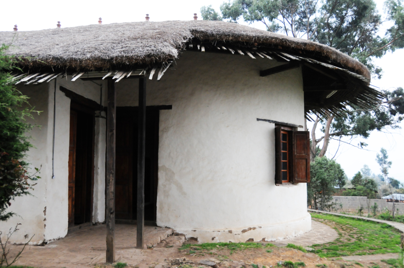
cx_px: 202
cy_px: 134
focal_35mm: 33
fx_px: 370
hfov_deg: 57.3
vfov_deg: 39.9
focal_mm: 22
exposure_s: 1/3200
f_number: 4
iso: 1000
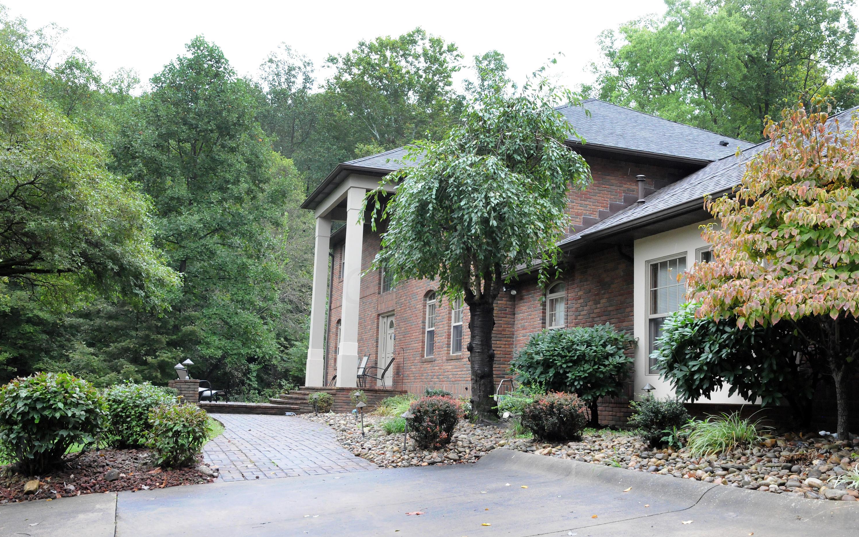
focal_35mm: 37
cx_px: 427
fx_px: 866
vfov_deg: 34.4
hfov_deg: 52.7
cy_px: 285
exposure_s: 1/200
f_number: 7.1
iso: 1600
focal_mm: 24
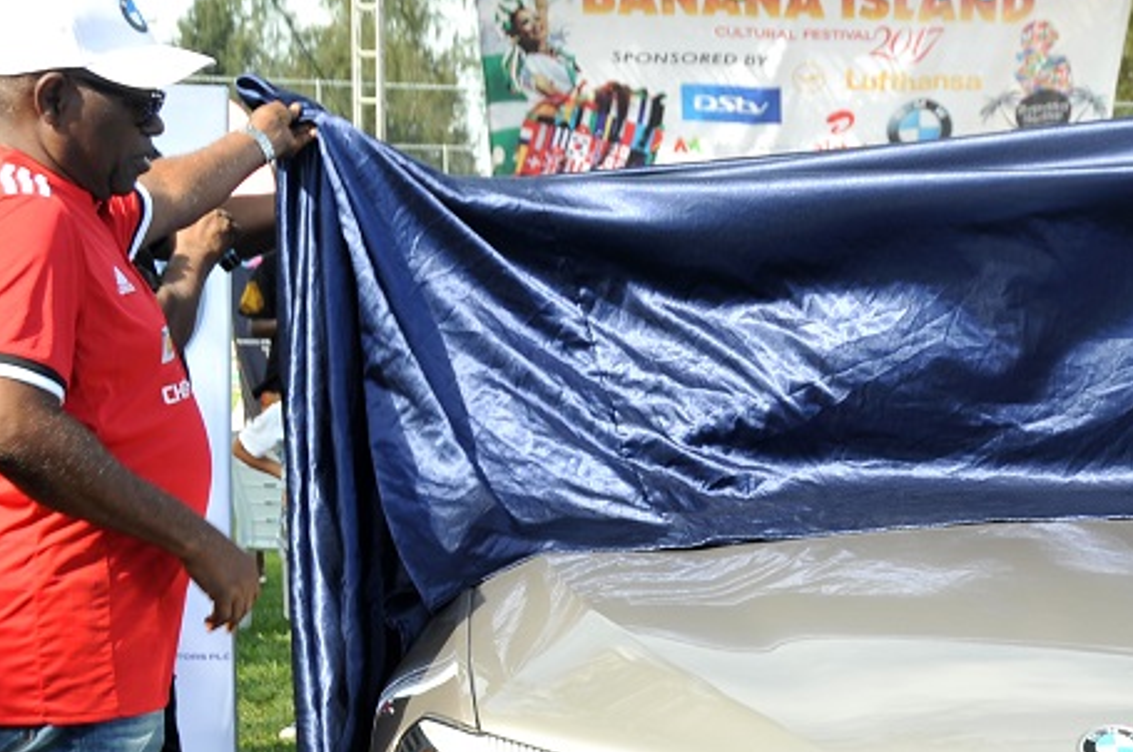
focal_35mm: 88
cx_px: 999
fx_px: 2766
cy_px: 589
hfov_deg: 22.6
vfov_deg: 15.4
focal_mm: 40
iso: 250
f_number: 7.1
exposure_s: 1/160
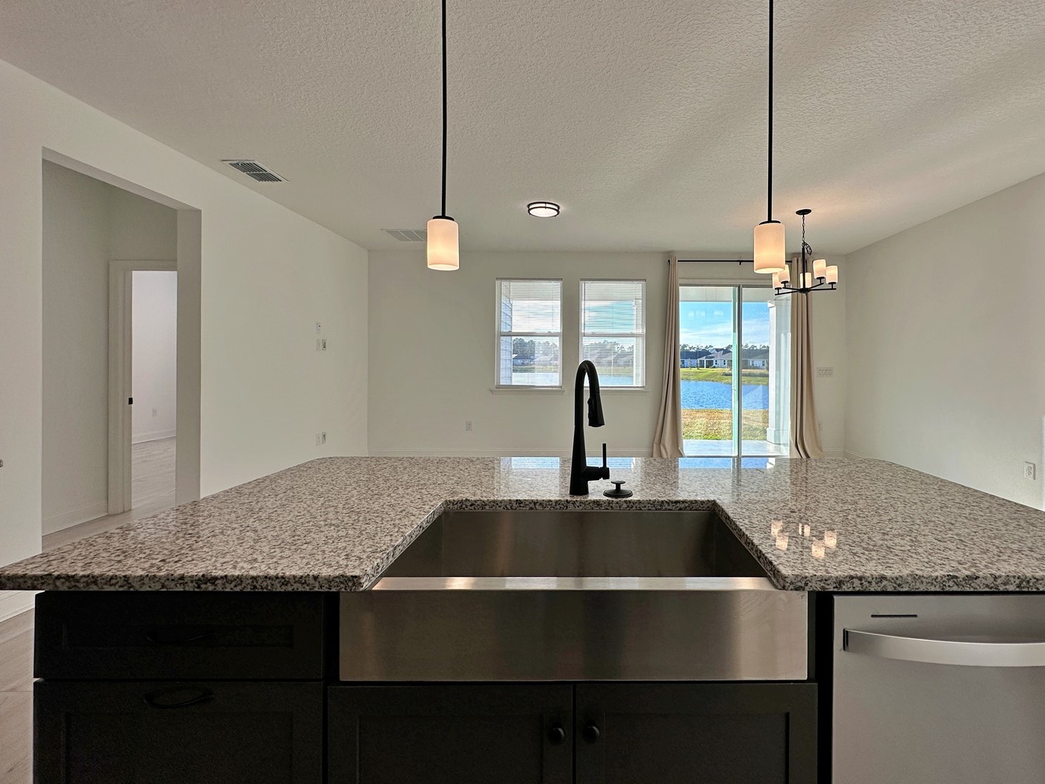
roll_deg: +0.2
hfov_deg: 93.9
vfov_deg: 78.0
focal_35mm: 16
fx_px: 483
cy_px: 363
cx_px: 595
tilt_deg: +0.8
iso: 40
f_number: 2.2
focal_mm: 2.22
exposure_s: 1/412
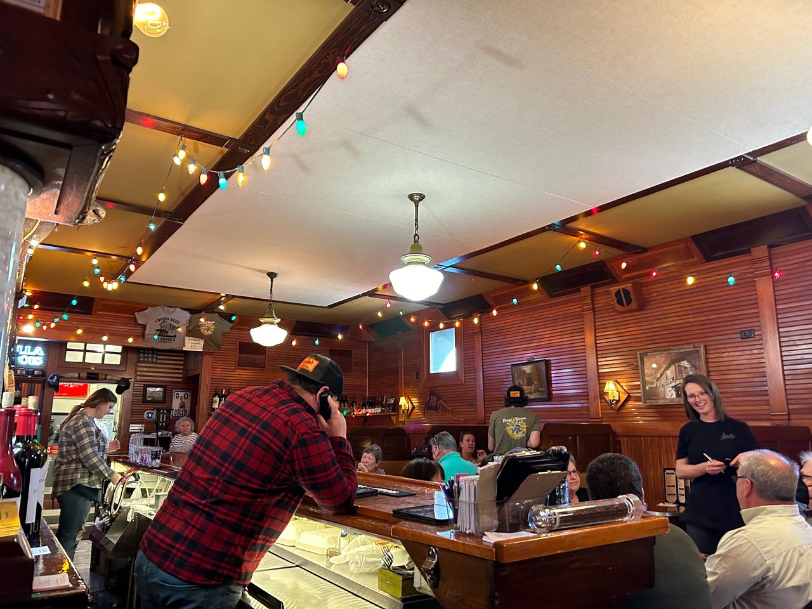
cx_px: 406
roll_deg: -0.6
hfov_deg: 67.3
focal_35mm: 26
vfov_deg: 53.1
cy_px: 304
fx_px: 610
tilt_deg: +11.7
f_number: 1.5
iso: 500
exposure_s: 1/60
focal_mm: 5.7
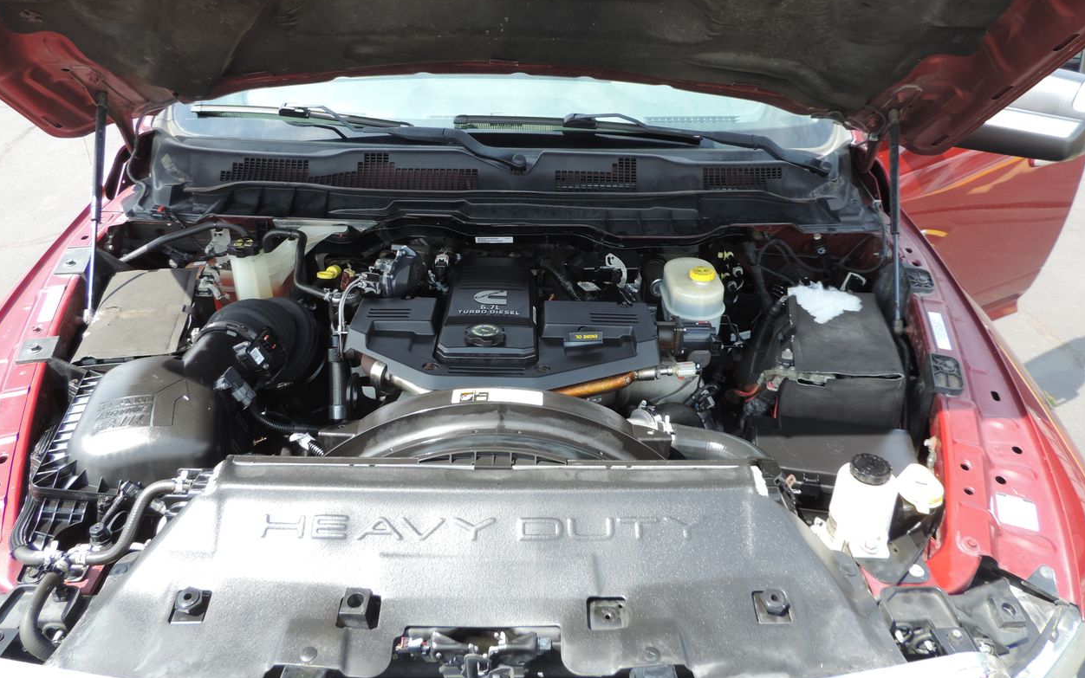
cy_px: 321
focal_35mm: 26
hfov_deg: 70.4
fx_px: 769
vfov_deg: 47.6
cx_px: 546
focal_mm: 4.3
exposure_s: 1/200
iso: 80
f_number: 3
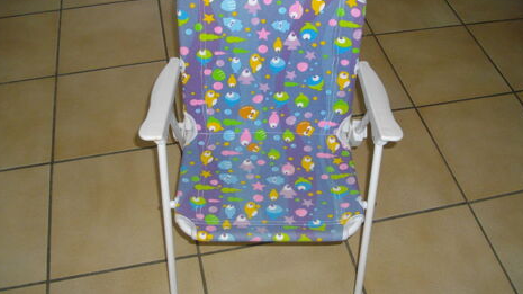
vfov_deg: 32.8
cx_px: 259
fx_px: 499
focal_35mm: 36
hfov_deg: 55.3
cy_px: 159
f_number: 2.9
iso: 200
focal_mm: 5.7
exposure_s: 1/50
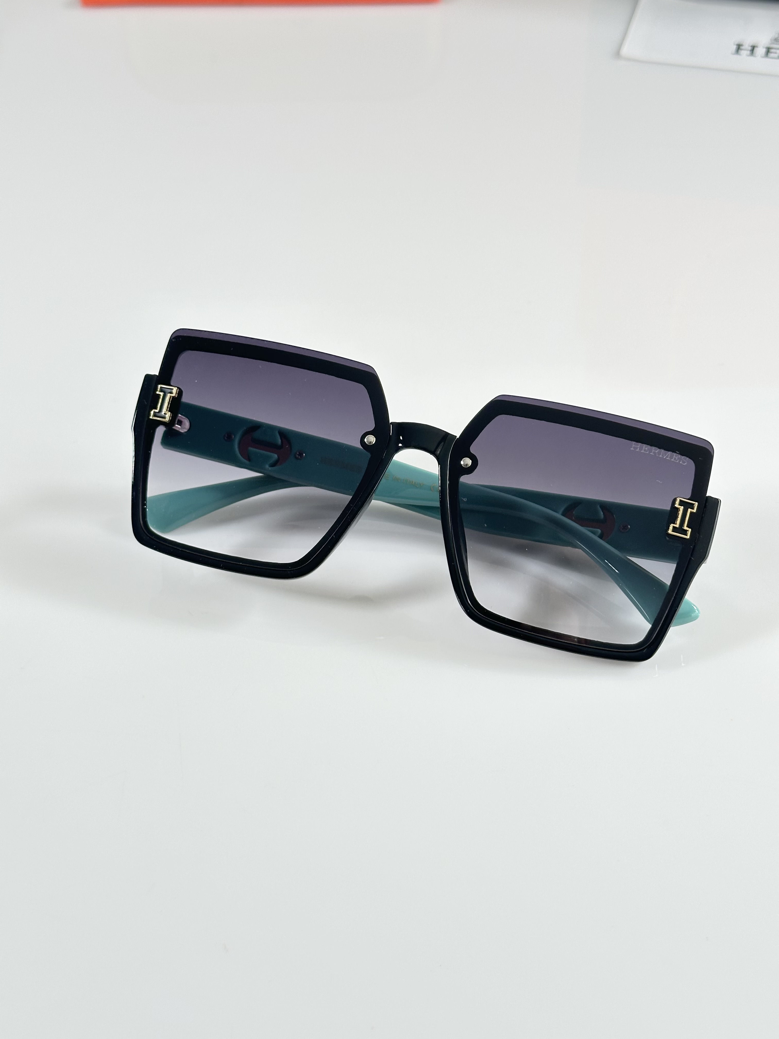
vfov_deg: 39.7
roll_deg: +1.1
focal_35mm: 48
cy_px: 520
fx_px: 1440
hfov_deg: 30.3
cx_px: 390
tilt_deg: -44.2
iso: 80
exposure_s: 1/87
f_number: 1.78
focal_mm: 6.86
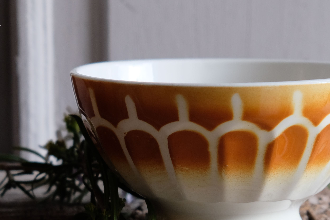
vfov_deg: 7.7
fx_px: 1641
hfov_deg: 11.4
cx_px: 69
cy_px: 109
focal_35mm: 179
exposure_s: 1/125
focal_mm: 55
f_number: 4
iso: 400
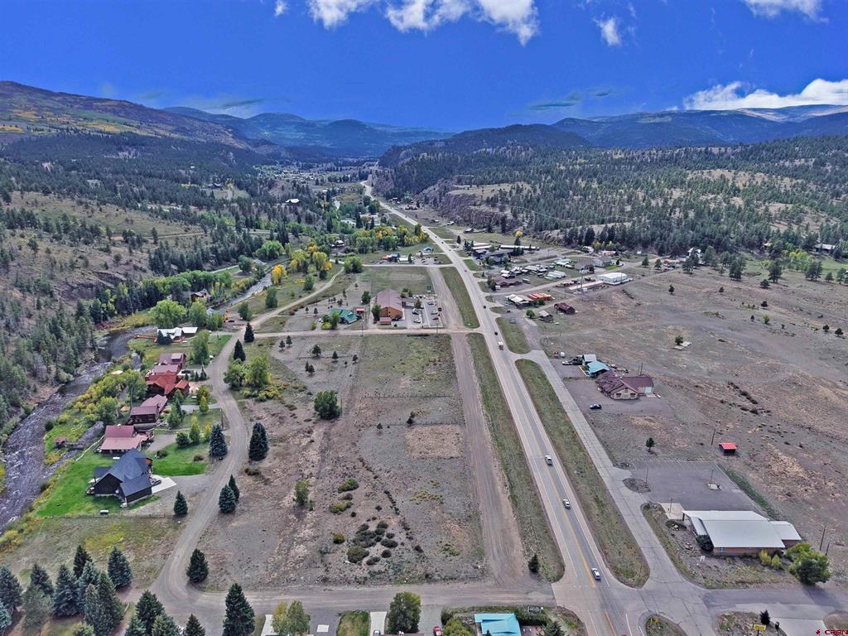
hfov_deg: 71.6
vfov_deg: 56.8
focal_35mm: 24
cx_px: 424
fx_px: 588
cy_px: 318
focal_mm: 8.67
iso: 310
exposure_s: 1/6000
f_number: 1.8
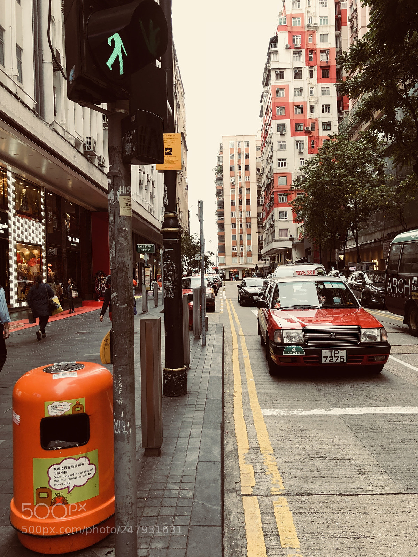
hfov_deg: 49.7
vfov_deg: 63.4
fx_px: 451
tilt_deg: +0.4
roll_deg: +0.7
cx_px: 209
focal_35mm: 28
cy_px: 278
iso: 25
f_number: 1.8
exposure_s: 1/115
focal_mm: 4
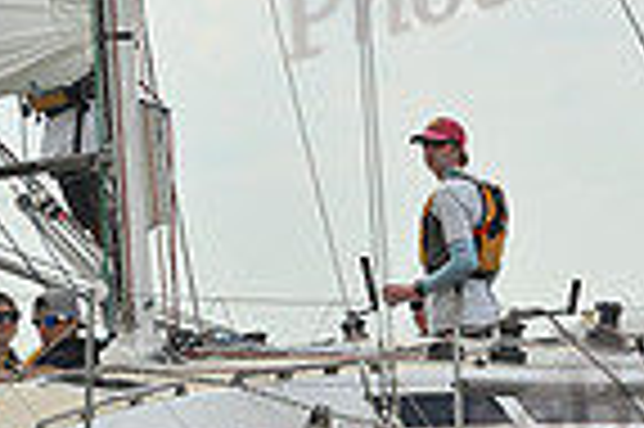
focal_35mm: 284
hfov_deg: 7.2
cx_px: 50
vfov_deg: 4.8
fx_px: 5075
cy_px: 241
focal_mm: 70
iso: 320
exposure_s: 1/1250
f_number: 7.1
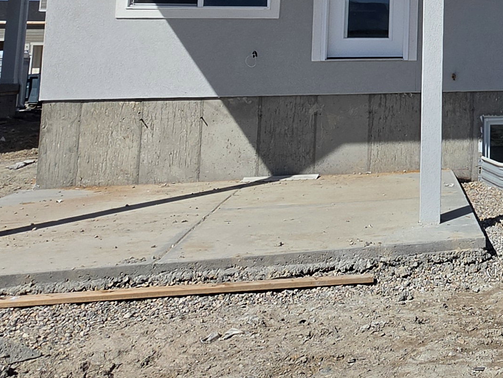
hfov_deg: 31.7
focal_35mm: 49
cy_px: -37
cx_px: 620
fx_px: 712
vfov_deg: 27.2
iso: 32
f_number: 1.9
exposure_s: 1/3418
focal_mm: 2.2
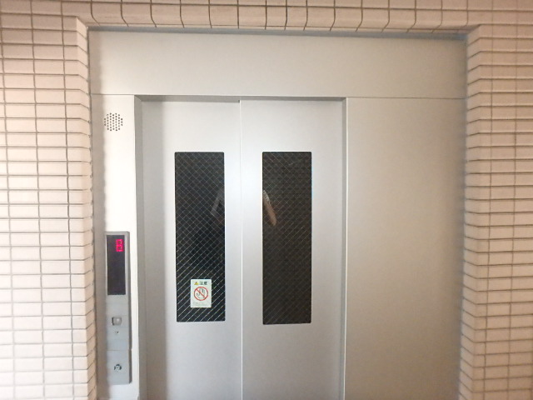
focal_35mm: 21
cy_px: 200
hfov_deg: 79.0
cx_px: 266
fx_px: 323
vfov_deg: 63.4
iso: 1600
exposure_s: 1/30
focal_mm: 3.7
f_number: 3.5
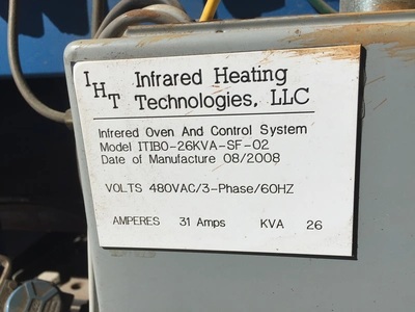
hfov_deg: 61.7
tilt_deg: -16.6
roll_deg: +2.9
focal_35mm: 29
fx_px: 348
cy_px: 156
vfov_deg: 48.2
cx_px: 208
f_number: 2.2
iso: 32
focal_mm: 4.15
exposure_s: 1/4405
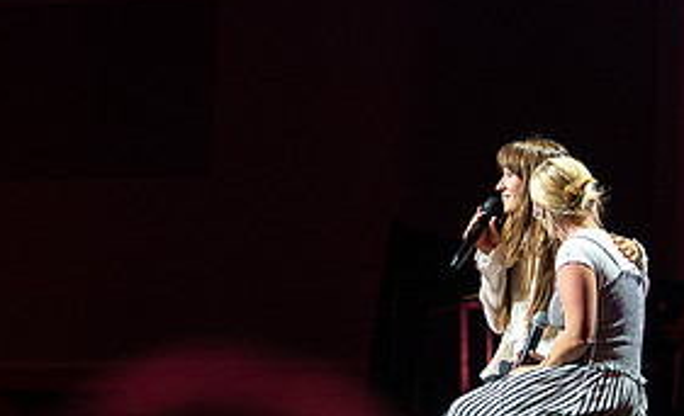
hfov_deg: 6.7
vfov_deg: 4.1
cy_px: 52
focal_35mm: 314
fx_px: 5810
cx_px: 95
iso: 400
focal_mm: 99
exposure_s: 1/125
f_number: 2.8
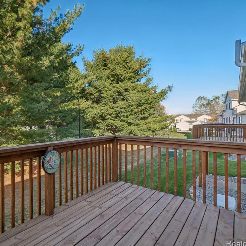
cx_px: 71
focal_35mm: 20
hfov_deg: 71.3
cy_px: 121
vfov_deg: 74.8
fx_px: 161
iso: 100
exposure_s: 1/60
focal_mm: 10
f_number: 8
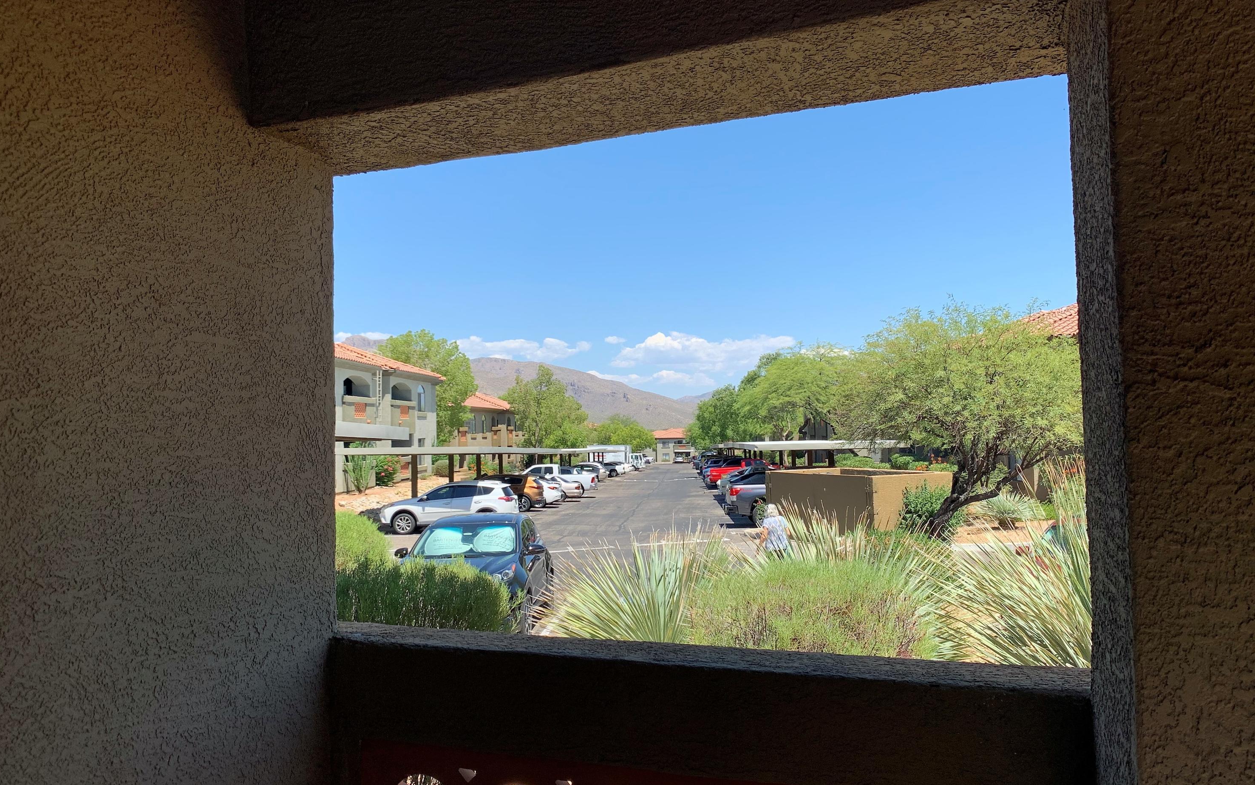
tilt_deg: +2.6
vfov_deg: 44.5
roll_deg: +1.4
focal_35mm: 28
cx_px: 628
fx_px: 958
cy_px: 396
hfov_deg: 66.5
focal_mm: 4.25
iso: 25
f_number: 1.8
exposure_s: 1/1368
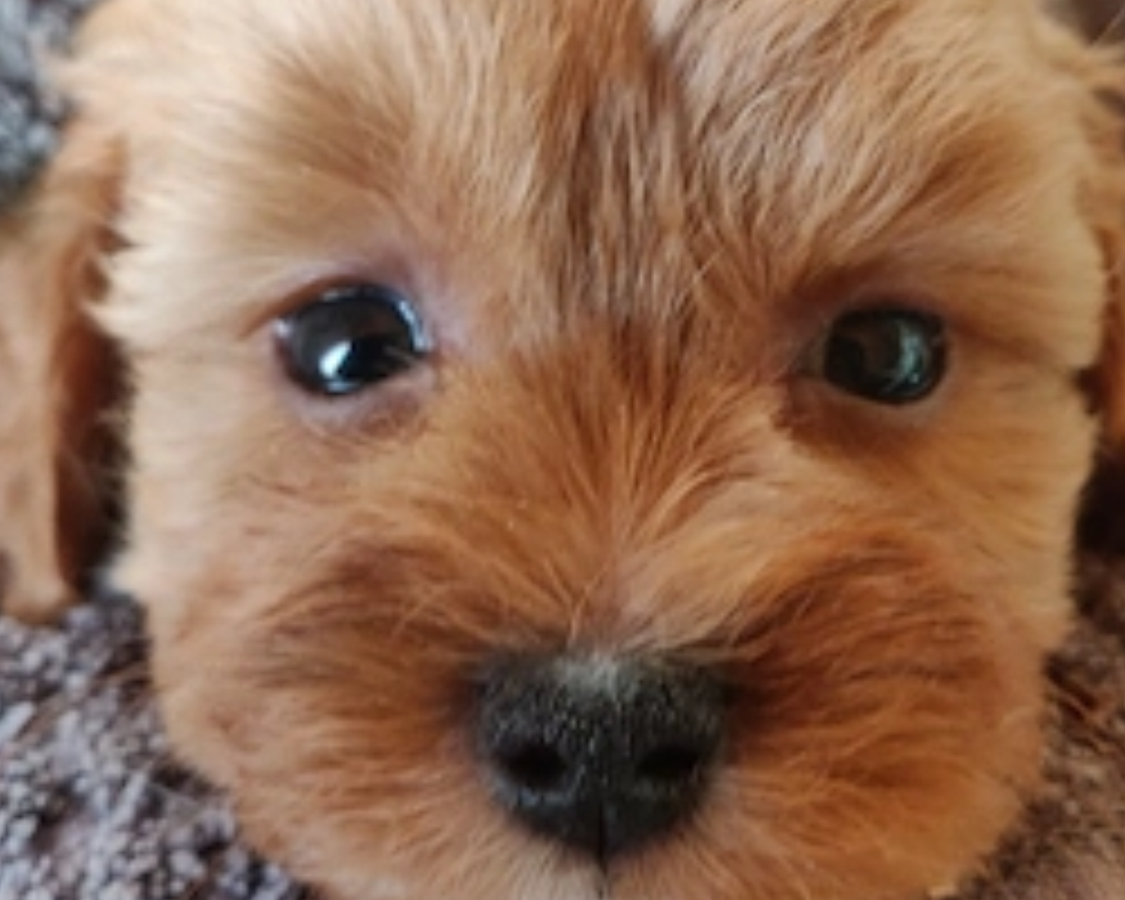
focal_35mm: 39
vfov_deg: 38.1
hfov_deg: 46.6
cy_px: 374
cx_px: 662
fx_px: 1299
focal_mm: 4.25
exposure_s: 1/25
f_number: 1.7
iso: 800
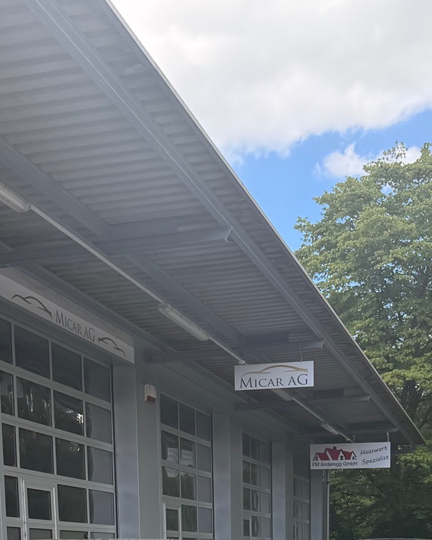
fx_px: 975
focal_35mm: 61
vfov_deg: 26.7
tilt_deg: -6.3
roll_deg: +0.3
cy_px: 684
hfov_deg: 24.9
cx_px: 281
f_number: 1.78
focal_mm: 6.76
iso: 100
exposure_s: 1/1464
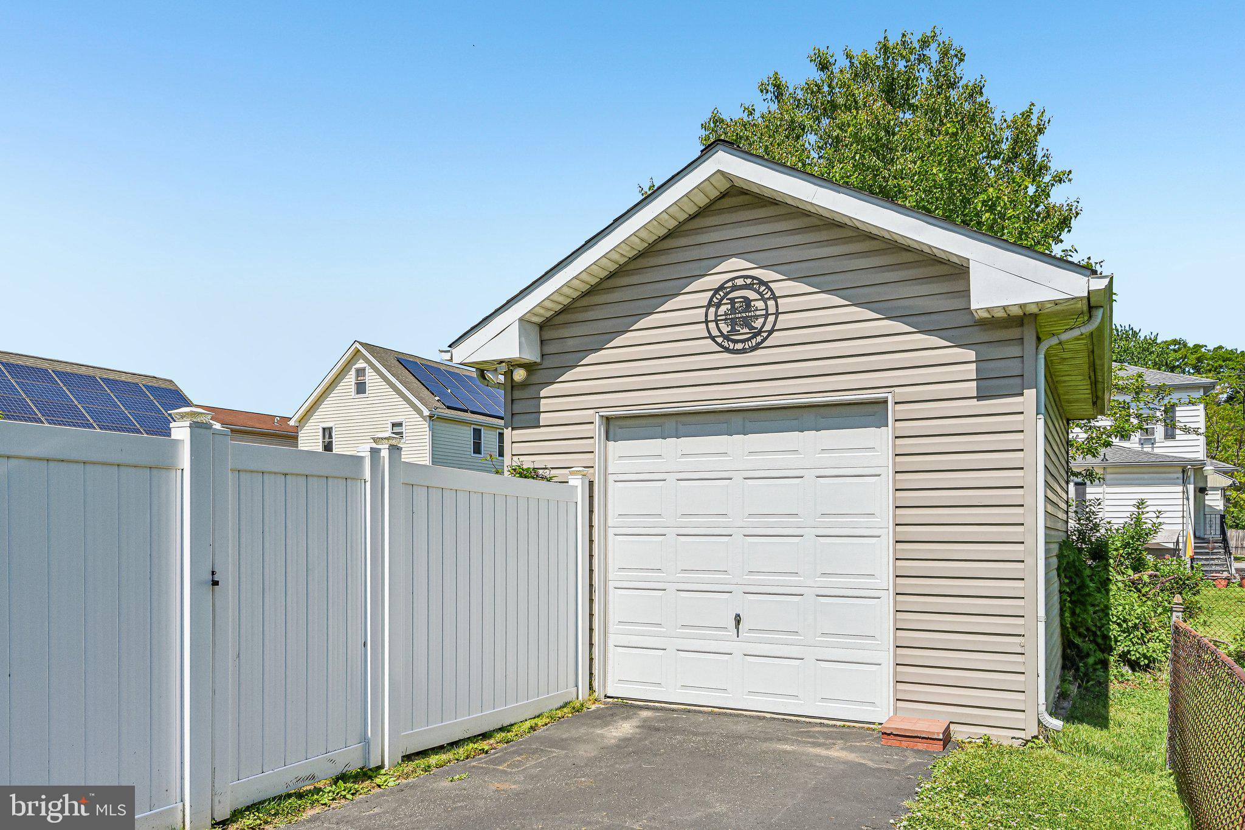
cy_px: 415
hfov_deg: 71.5
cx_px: 622
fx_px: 864
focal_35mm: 25
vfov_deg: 51.3
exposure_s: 1/2000
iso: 400
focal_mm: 25
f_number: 8
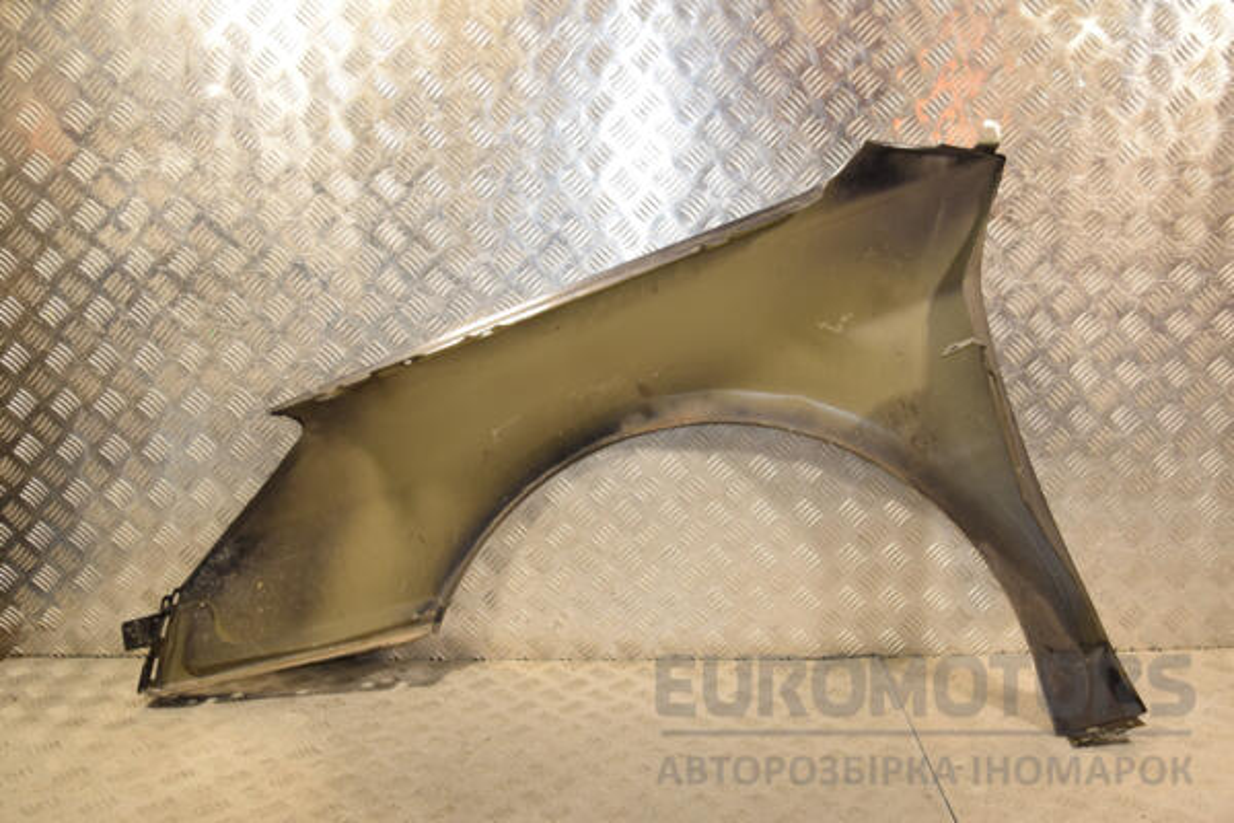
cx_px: 617
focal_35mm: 33
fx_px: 1131
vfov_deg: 40.0
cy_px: 412
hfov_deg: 57.2
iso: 800
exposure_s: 1/200
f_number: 6.3
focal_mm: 22
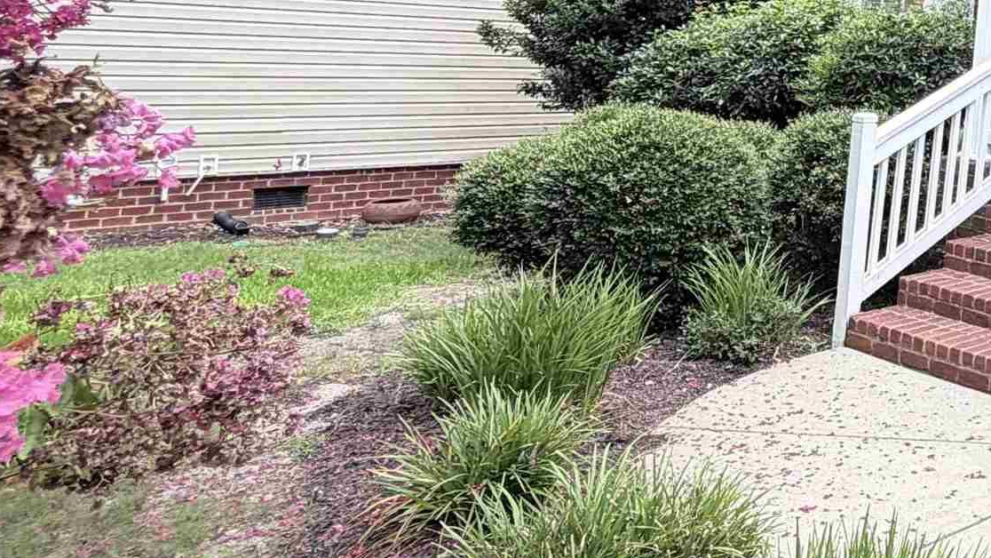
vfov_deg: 26.7
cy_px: -14
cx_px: 1213
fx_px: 1104
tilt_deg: +2.2
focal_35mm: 42
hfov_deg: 36.3
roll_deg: -4.5
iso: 40
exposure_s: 1/229
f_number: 2.2
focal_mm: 2.22
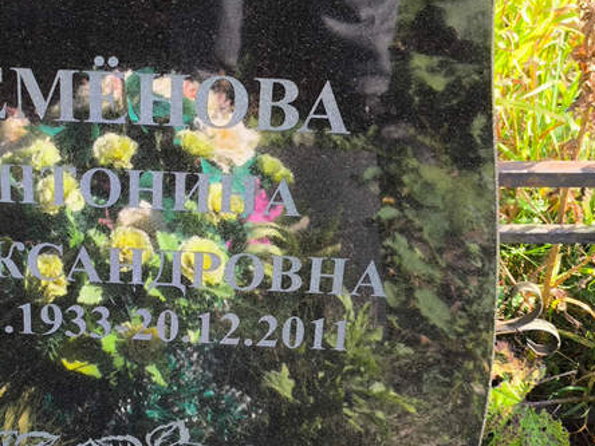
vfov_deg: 16.4
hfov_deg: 21.5
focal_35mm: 90
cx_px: 117
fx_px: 1547
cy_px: 248
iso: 50
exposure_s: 1/157
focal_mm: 4.71
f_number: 1.7
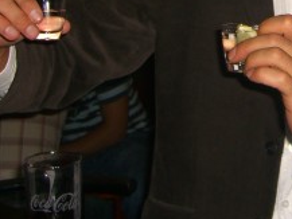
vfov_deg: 13.7
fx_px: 886
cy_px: -54
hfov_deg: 18.2
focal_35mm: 105
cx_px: 295
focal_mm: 7.9
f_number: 2.8
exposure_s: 1/60
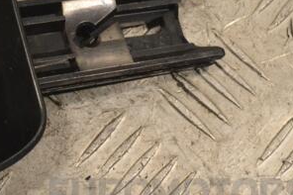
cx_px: 31
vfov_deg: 10.0
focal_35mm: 137
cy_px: 61
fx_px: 1114
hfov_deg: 14.8
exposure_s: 1/400
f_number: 10
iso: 3200
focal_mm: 45
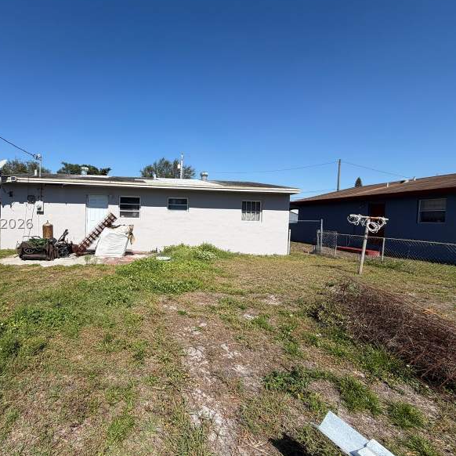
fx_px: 253
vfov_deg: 84.0
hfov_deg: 81.2
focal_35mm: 17
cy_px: 223
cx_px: 153
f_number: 2.2
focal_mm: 2.22
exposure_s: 1/970
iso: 20
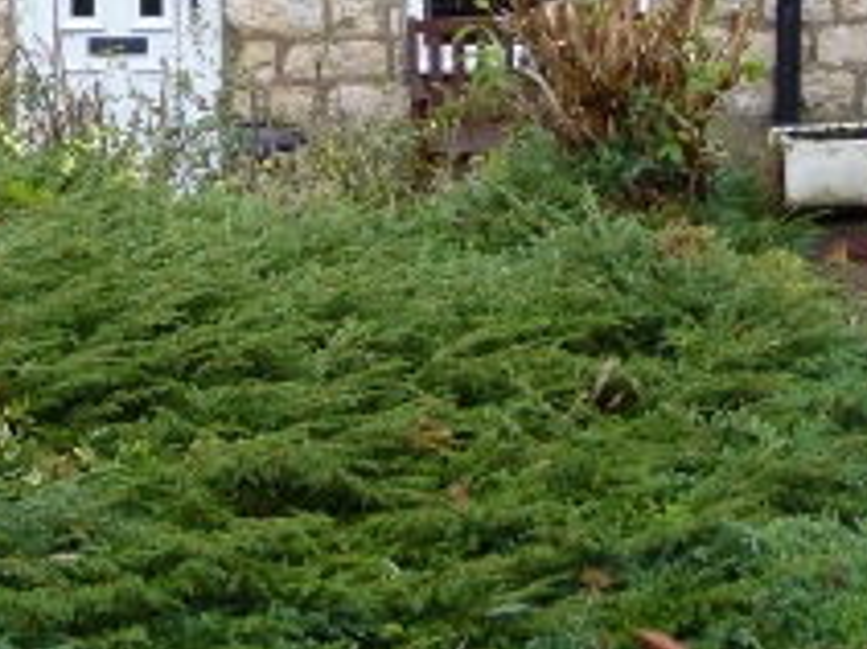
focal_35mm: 85
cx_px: 337
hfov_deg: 23.0
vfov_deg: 16.5
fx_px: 2128
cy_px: -168
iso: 125
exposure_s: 1/60
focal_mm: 5
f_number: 3.1
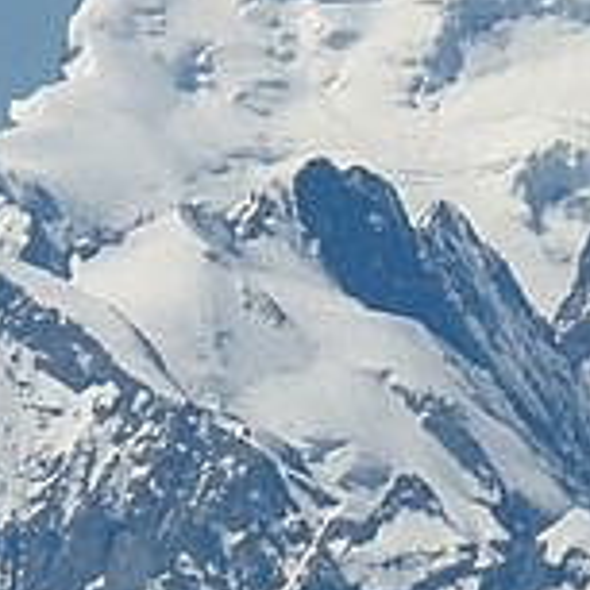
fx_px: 33495
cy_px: 324
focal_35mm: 1737
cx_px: -235
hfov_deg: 1.0
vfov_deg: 1.0
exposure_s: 1/800
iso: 100
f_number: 8
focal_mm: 52.1
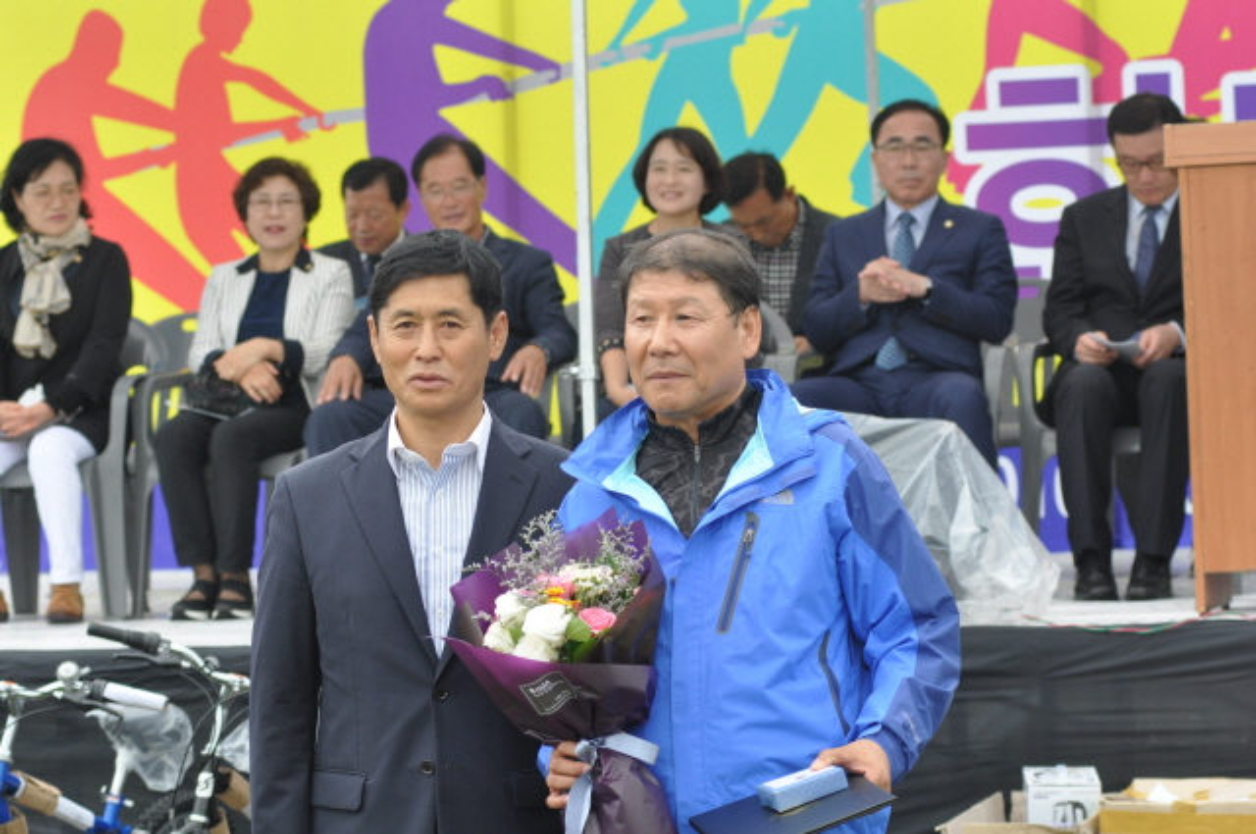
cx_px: 628
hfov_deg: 11.8
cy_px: 417
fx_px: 6063
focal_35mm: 174
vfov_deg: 7.9
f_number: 5
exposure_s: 1/400
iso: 400
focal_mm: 116
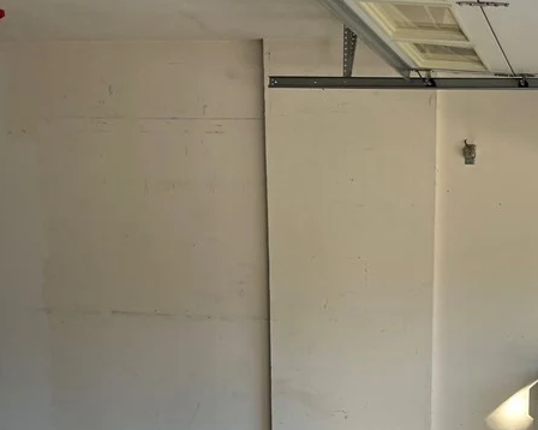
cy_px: 424
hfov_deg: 30.8
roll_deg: -1.6
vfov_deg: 25.0
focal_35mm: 58
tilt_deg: -9.9
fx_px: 923
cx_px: 501
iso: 40
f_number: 1.6
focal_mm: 5.1
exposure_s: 1/257
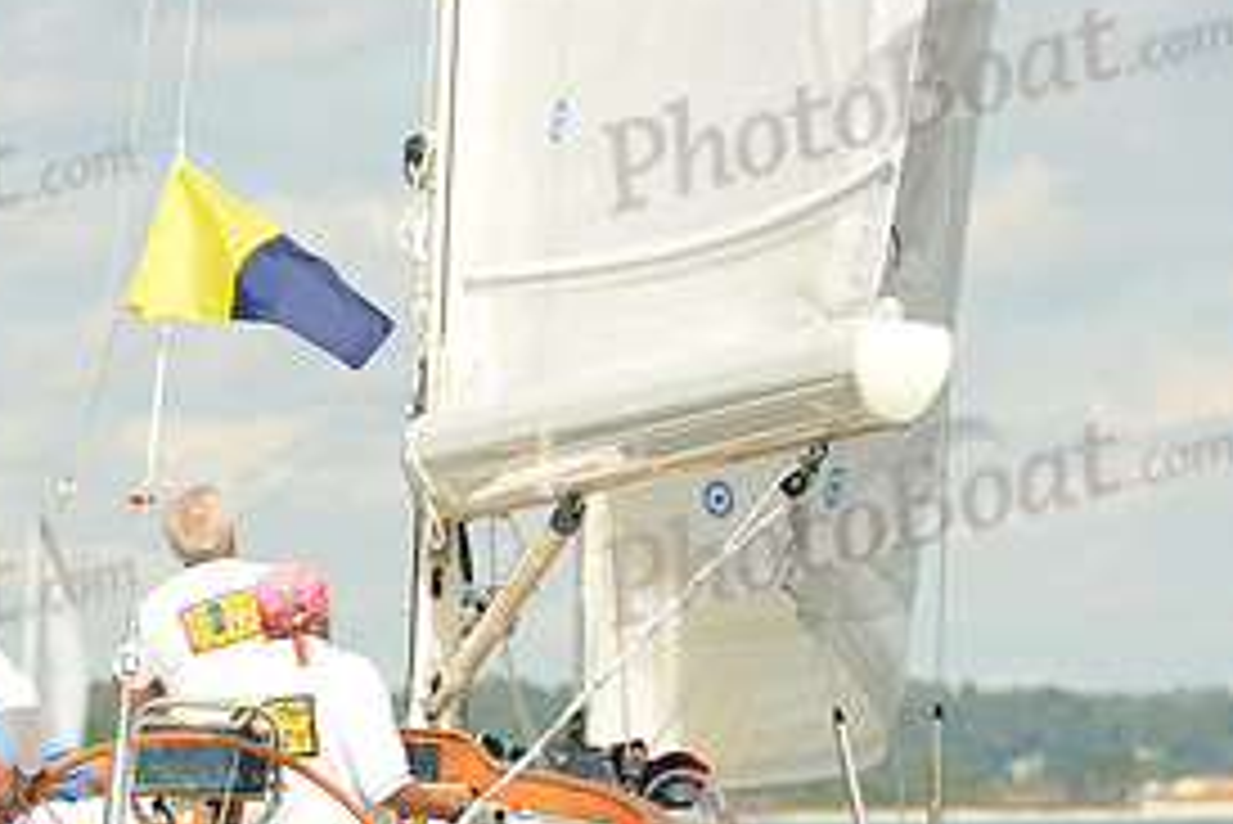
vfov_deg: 4.1
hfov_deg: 6.1
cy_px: 808
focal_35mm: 339
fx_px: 11616
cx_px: 374
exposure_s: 1/1250
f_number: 7.1
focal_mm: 160
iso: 320
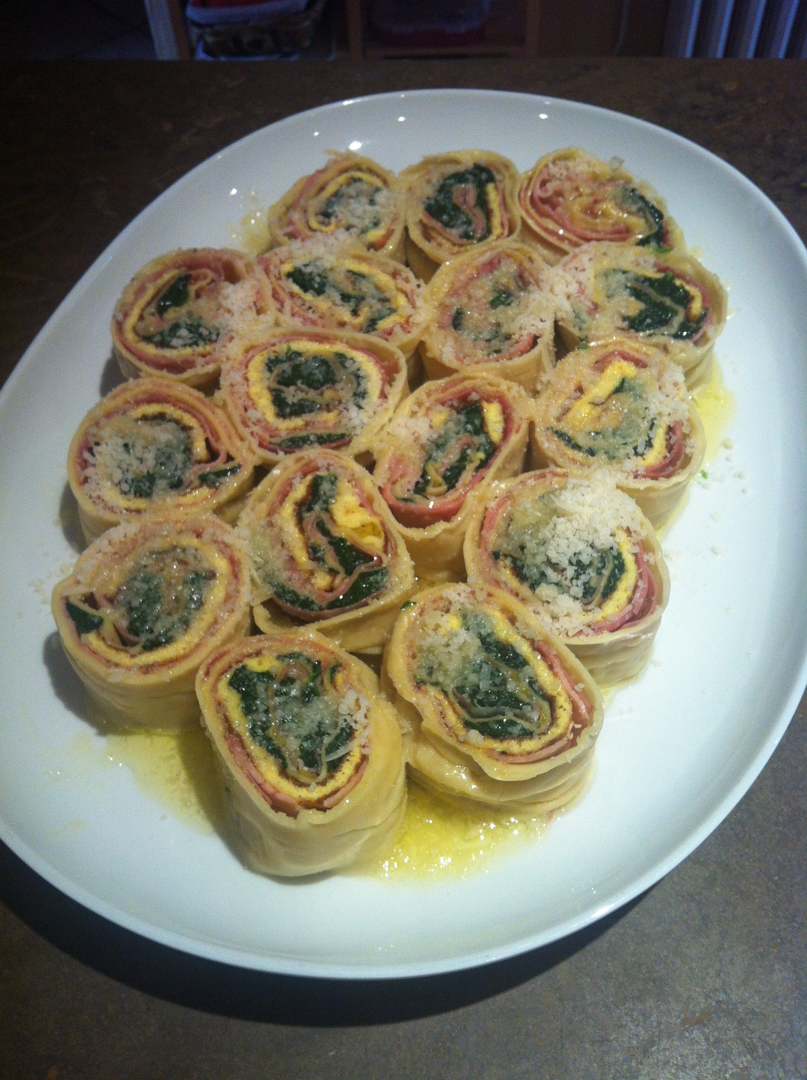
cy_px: 540
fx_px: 1091
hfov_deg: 40.6
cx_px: 404
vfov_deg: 52.7
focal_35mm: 35
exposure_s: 1/40
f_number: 2.8
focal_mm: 3.85
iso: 100
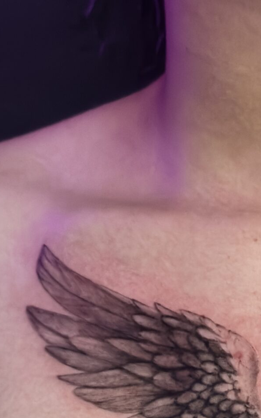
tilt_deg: -11.7
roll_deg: +0.3
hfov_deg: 12.5
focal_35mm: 100
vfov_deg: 19.6
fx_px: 1138
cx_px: 383
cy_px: 499
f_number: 1.78
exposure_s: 1/30
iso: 640
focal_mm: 6.76
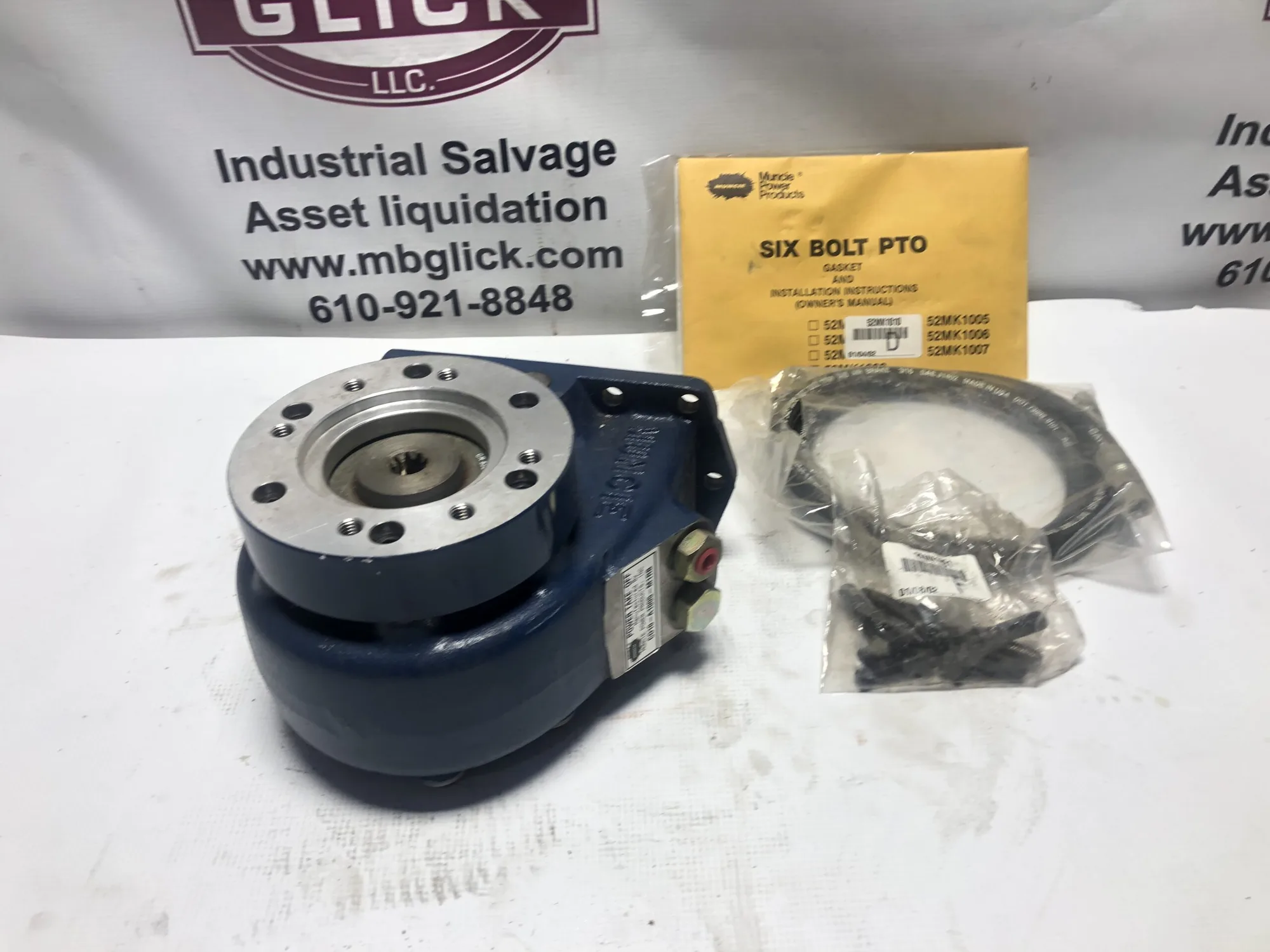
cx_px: 635
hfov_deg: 63.4
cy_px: 476
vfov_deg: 49.7
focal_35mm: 28
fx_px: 1027
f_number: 1.8
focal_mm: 3.99
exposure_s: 1/141
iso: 20
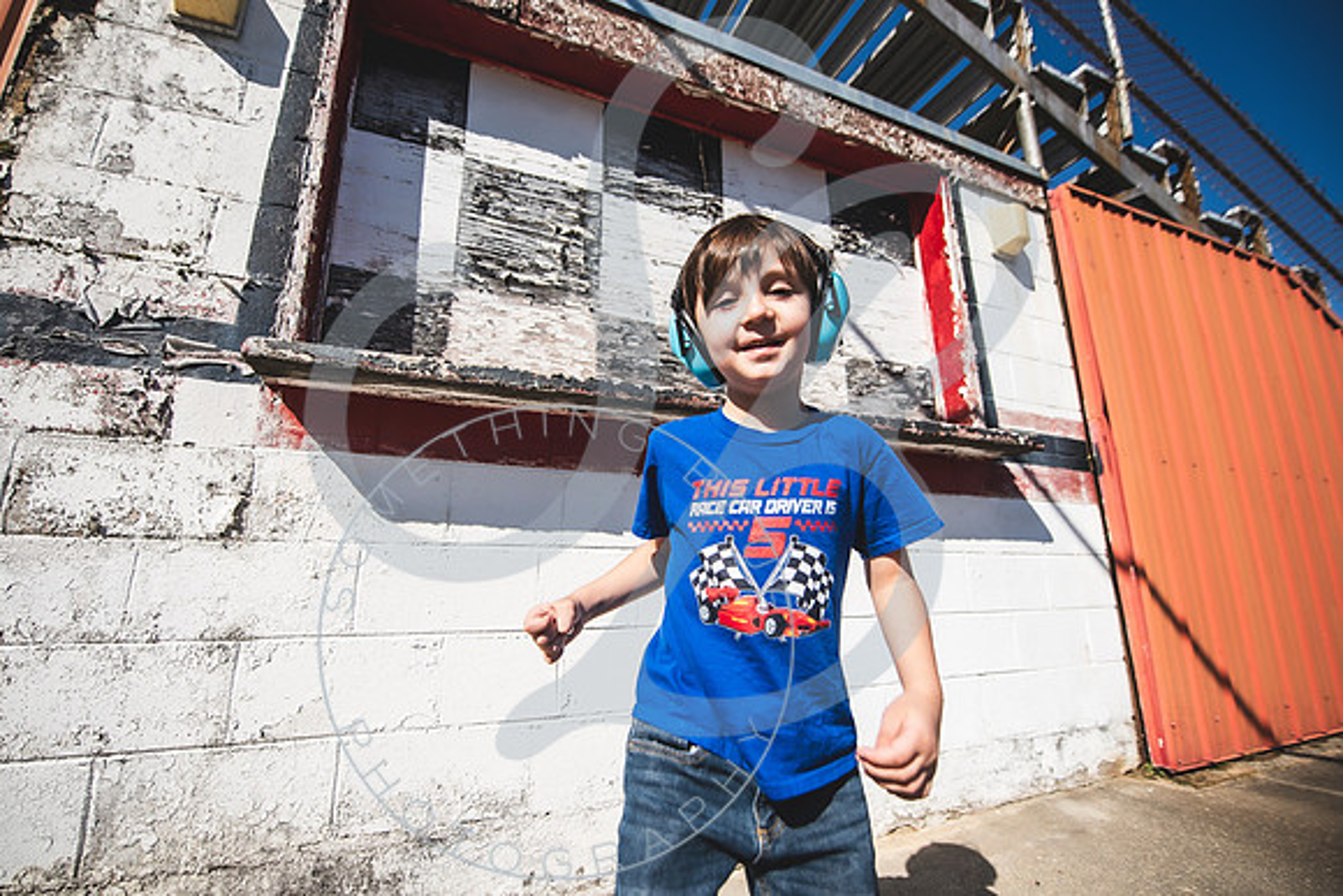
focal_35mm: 15
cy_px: 447
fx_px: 555
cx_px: 648
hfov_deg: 100.8
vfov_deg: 77.8
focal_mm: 14
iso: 100
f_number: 2.8
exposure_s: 1/2500
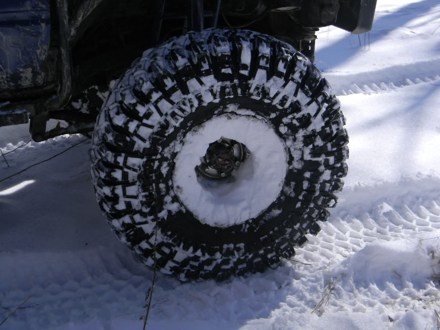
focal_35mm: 56
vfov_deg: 26.1
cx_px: 220
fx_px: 712
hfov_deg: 34.3
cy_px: 165
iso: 80
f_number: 4.1
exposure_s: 1/595
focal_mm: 10.1
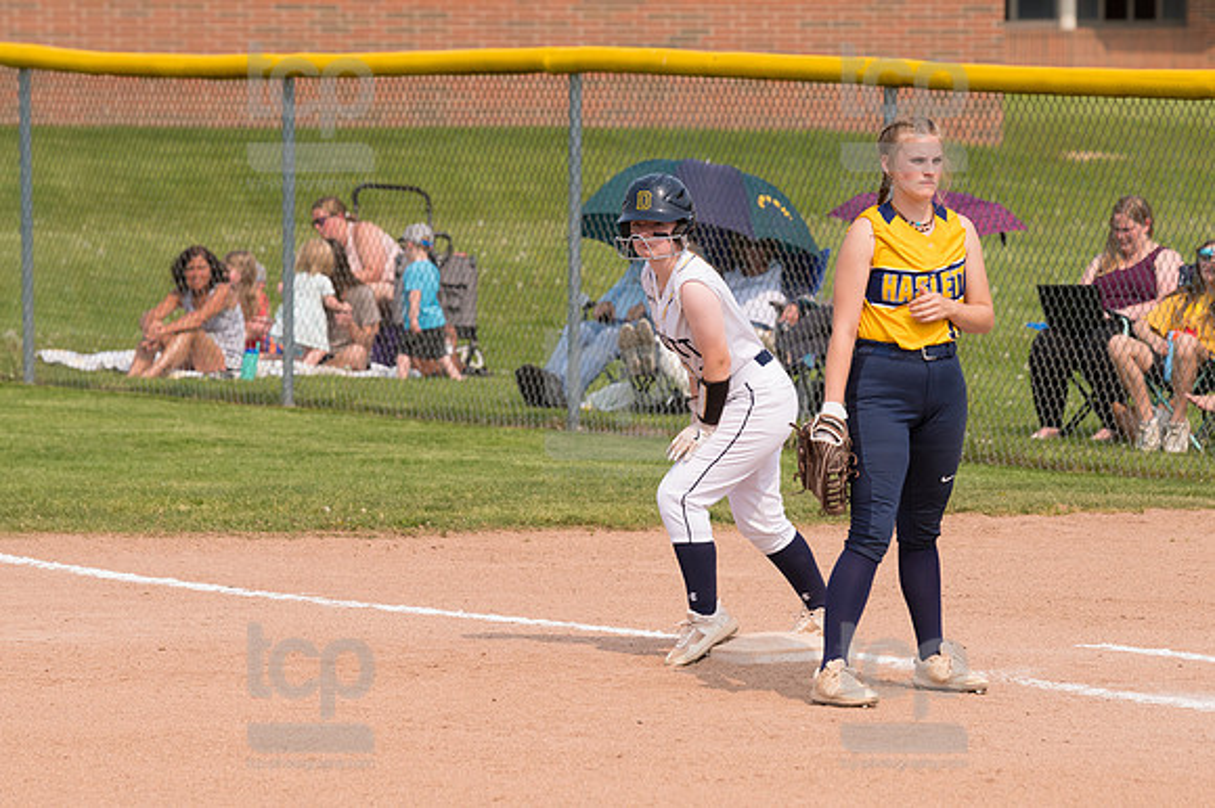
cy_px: 404
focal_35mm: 300
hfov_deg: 6.9
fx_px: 10119
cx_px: 608
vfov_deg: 4.6
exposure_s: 1/1600
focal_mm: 200
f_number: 5.6
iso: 320
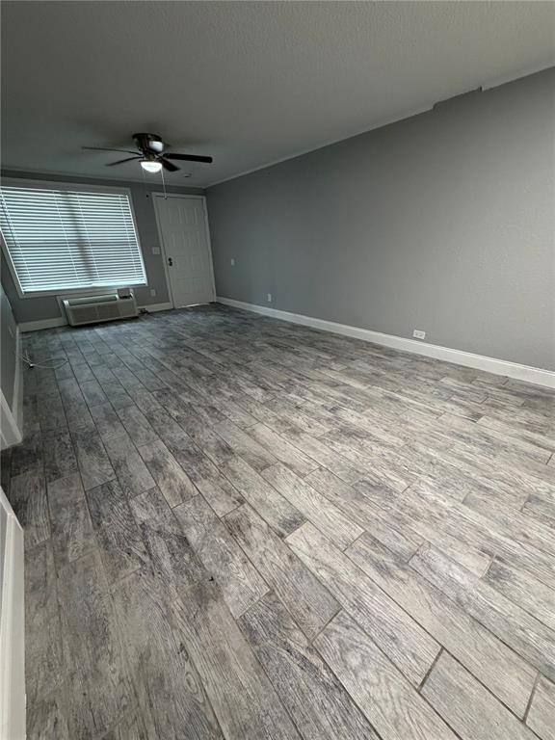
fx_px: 299
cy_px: 370
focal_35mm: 14
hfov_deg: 85.7
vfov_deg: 102.1
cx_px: 278
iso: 250
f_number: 2.2
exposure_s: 1/60
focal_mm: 2.22
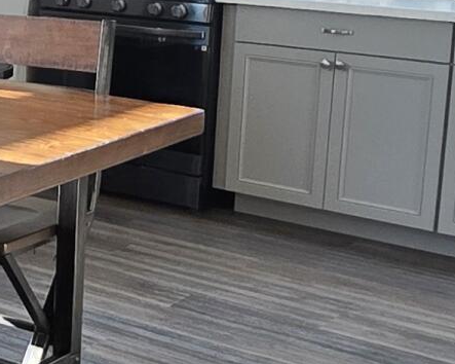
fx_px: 1158
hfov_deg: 17.7
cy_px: 59
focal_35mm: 86
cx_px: -372
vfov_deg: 17.7
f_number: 1.9
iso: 200
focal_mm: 2.2
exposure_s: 1/120
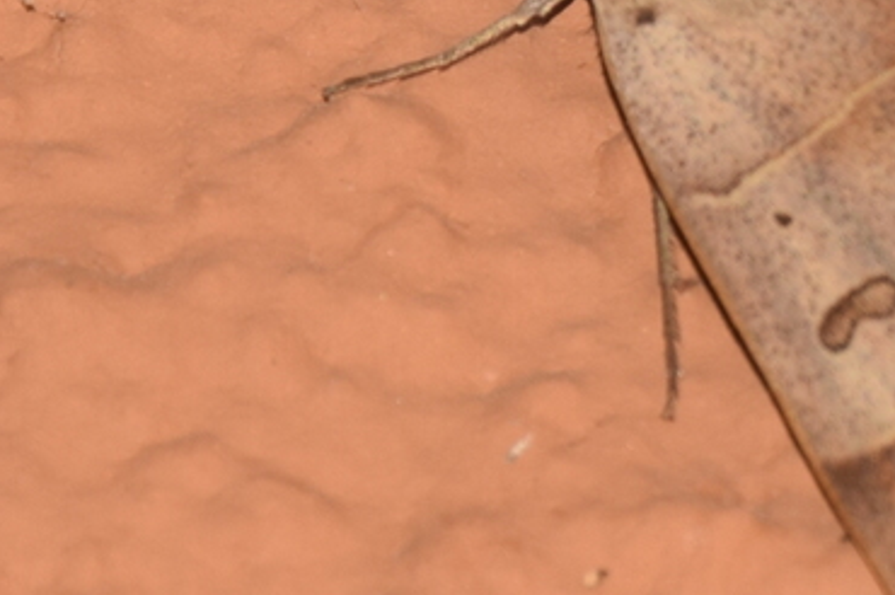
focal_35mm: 546
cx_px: 1090
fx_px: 13562
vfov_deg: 2.5
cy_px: 58
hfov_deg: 3.8
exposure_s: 1/160
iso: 100
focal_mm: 140
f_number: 13
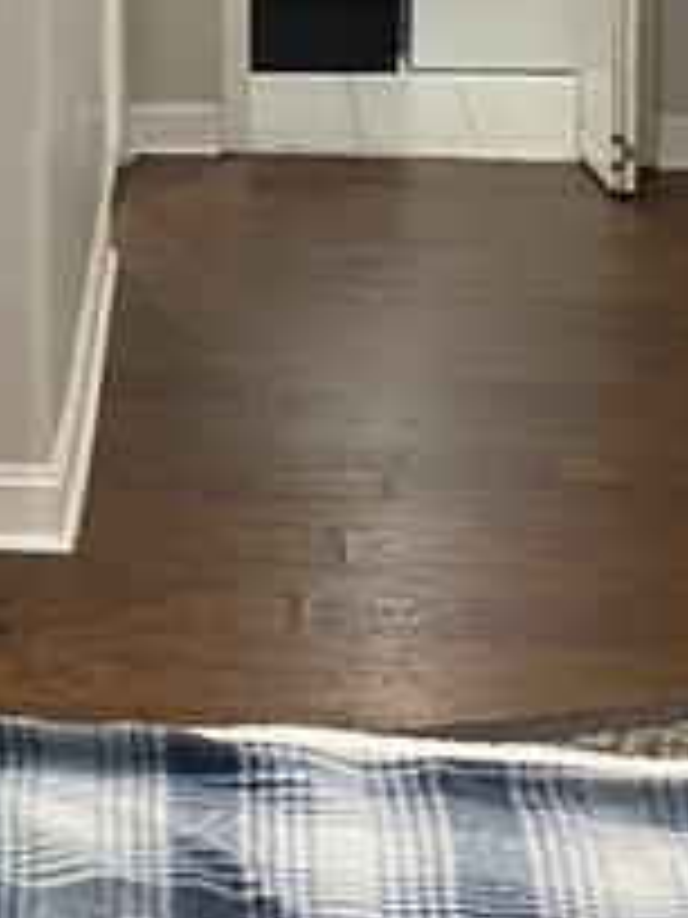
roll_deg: +0.5
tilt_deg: -8.6
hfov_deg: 14.6
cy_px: -50
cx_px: -121
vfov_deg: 19.3
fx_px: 2597
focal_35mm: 98
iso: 250
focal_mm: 4.25
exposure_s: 1/60
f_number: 1.8
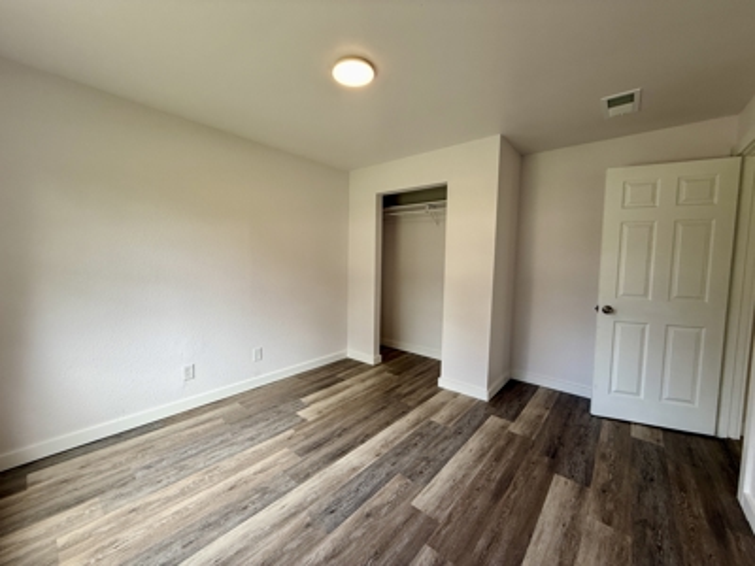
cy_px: 283
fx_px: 305
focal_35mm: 14
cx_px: 378
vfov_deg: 85.7
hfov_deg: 102.1
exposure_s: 1/99
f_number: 2.2
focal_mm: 2.22
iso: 100
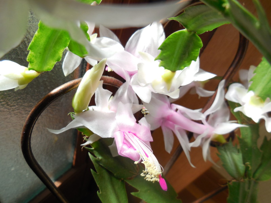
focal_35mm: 25
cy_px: 102
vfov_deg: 54.9
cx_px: 136
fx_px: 196
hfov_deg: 69.4
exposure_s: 1/500
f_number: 3.1
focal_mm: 4.5
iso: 125
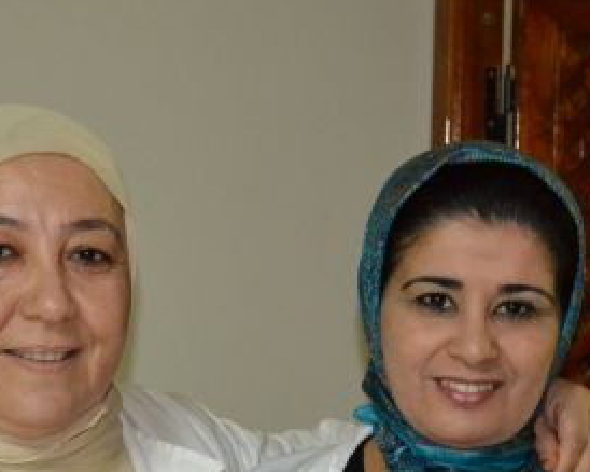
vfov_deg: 12.2
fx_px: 2182
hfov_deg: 15.4
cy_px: 438
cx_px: 261
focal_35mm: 125
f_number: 5
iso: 3200
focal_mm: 38
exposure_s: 1/60
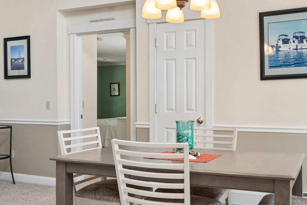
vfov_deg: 34.2
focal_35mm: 39
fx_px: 333
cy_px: 108
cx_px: 198
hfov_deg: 48.9
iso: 640
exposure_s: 1/25
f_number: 7.1
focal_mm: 16
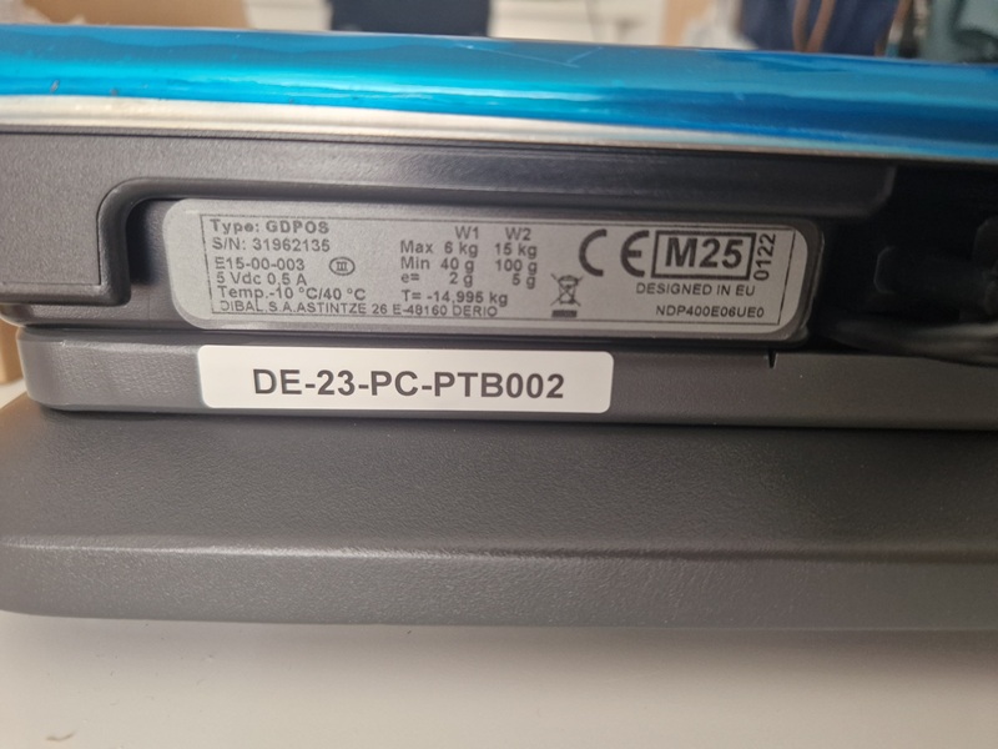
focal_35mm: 23
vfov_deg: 58.9
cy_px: 374
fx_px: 663
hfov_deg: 73.9
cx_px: 499
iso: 160
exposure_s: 1/100
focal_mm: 5.4
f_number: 1.8
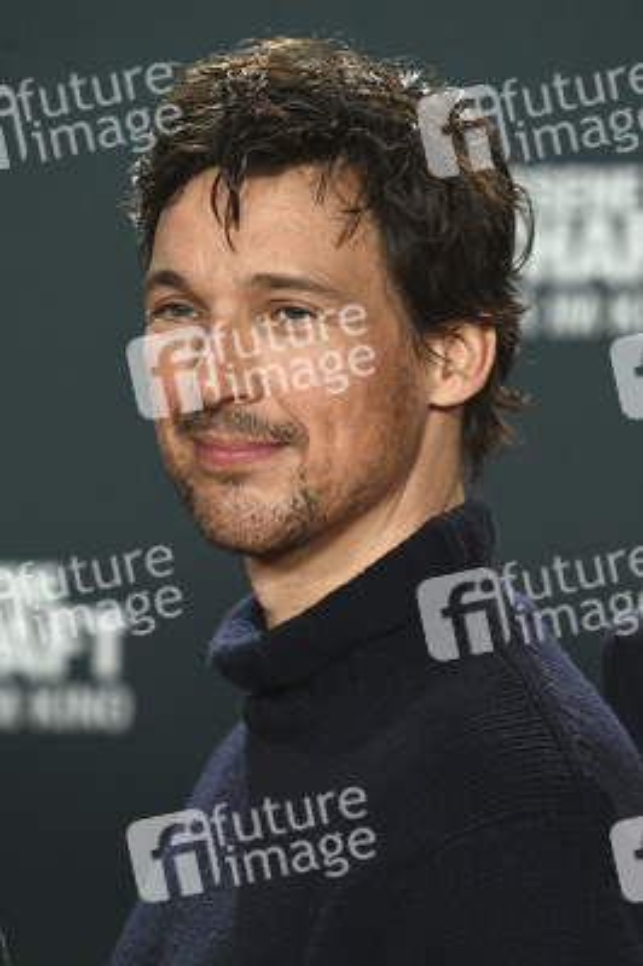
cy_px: 483
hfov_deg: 7.0
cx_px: 322
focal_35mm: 195
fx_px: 5233
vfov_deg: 10.6
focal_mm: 195
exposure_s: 1/350
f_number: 5.6
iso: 1600
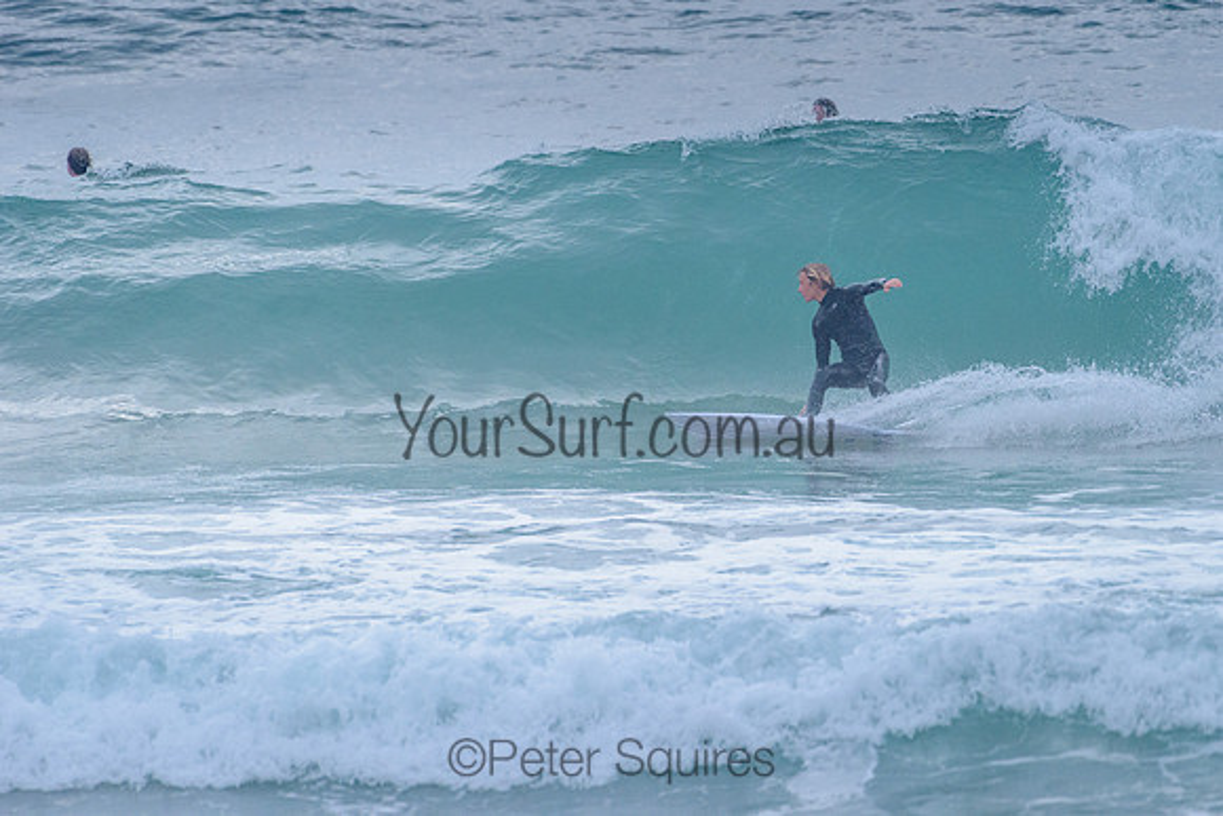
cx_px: 750
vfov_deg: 2.6
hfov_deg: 3.8
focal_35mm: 539
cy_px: 316
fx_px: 18325
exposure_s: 1/2000
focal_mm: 440
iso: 1600
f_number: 5.6
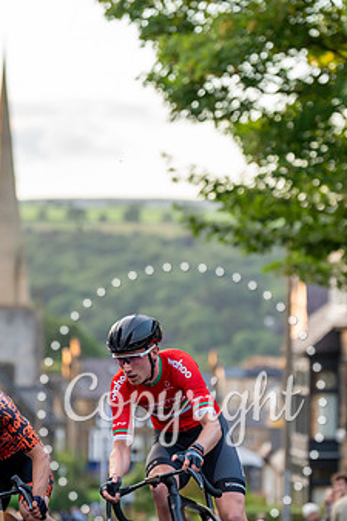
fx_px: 2272
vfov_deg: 13.1
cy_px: 276
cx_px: 211
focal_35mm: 157
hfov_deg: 8.7
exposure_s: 1/1000
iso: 2000
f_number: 2.8
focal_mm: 118
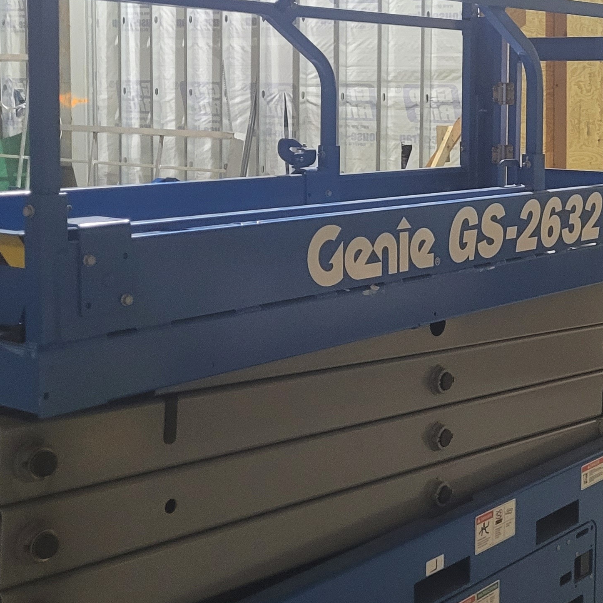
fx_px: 1261
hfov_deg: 26.2
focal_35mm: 64
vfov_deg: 26.8
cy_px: 222
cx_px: 518
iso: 500
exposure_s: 1/24
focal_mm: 5.4
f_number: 1.8
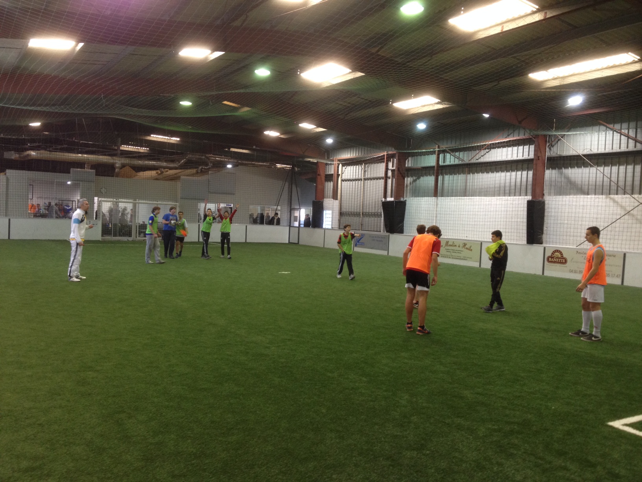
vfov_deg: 40.7
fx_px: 649
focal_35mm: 35
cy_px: 241
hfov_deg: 52.6
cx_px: 321
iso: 100
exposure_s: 1/20
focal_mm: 4.28
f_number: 2.4
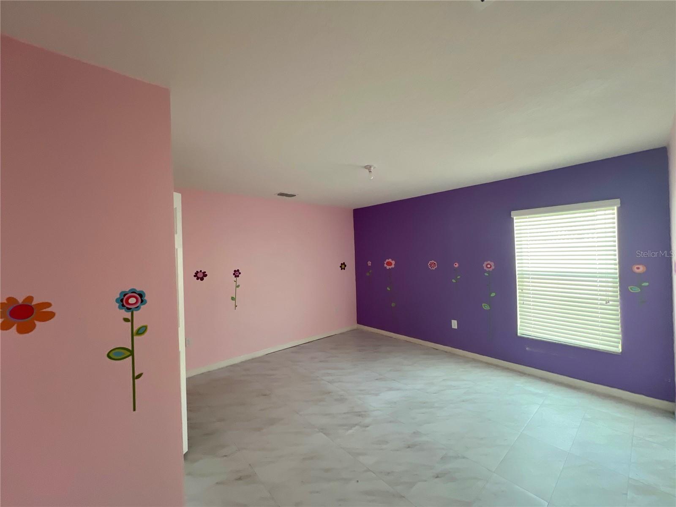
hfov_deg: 106.2
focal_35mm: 13
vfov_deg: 89.9
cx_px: 338
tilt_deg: -2.5
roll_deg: +1.7
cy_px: 254
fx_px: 254
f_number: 1.8
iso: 250
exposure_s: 1/93
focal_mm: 1.57
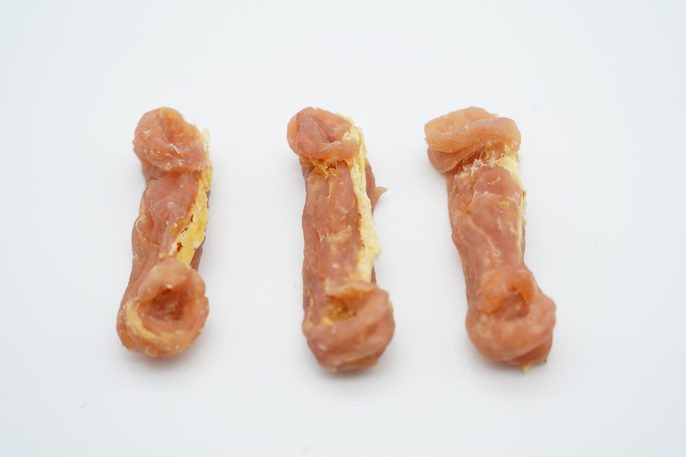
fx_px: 1123
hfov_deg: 34.0
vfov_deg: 23.0
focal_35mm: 59
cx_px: 345
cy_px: 228
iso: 2500
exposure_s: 1/1250
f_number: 5.6
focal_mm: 57.9
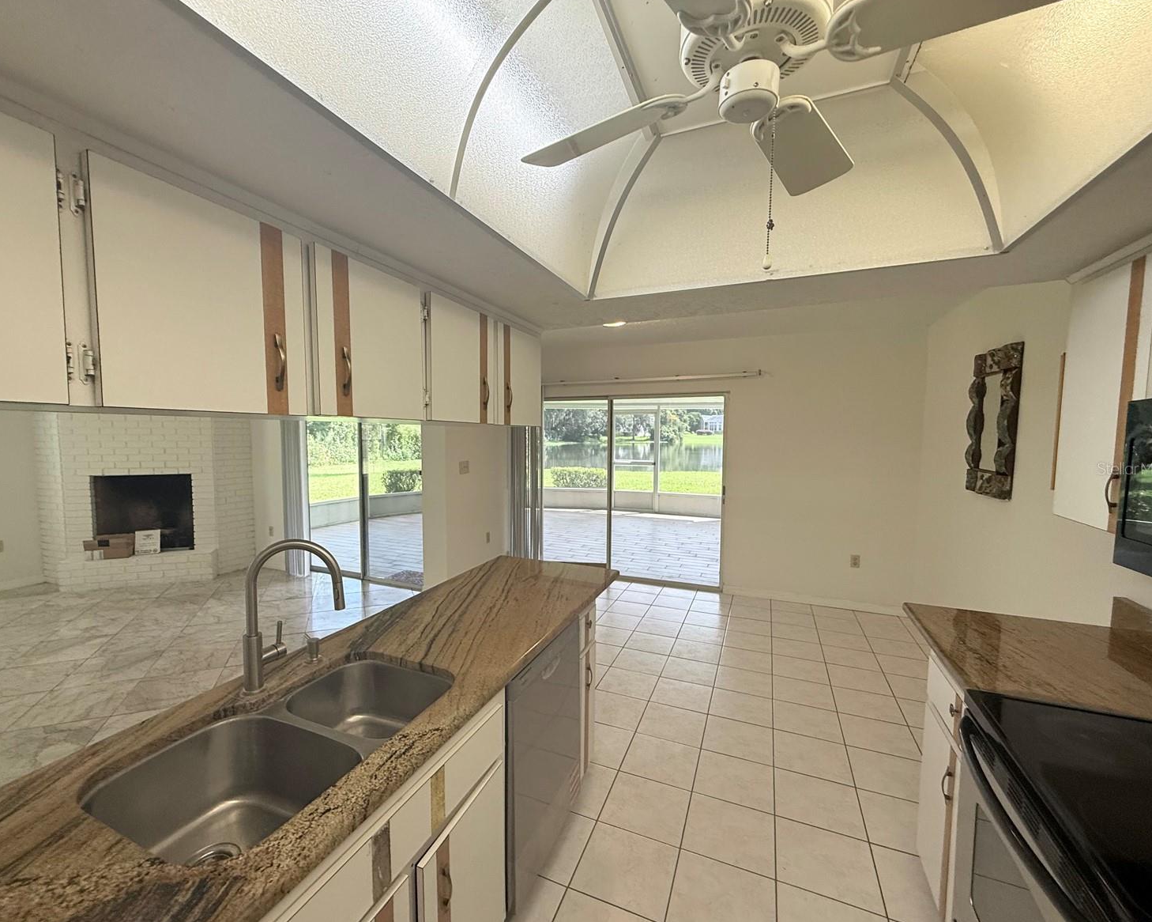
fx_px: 511
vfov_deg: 84.0
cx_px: 540
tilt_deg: -4.2
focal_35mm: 15
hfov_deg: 96.7
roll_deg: +0.1
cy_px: 468
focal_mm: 2.22
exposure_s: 1/120
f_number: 2.2
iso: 160
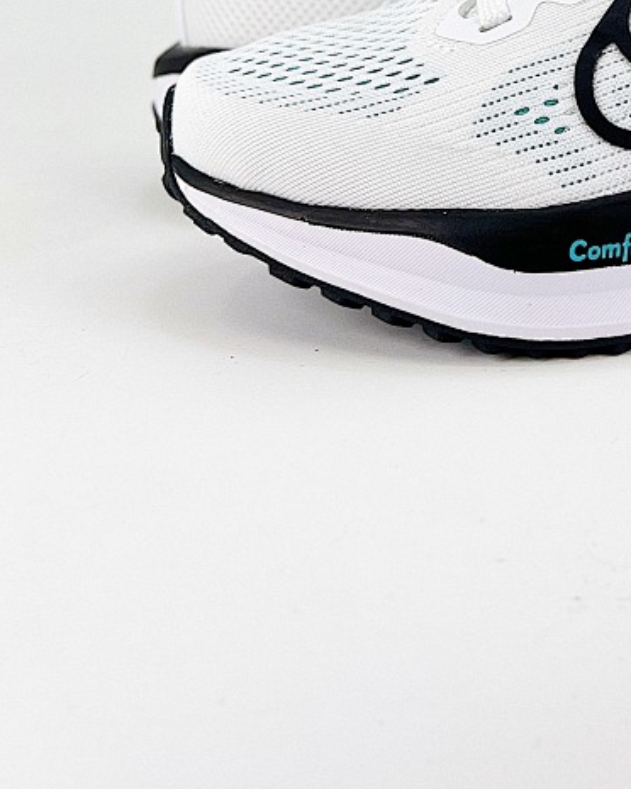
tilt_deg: -6.6
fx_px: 1377
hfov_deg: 24.3
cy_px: -58
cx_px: 678
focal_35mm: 59
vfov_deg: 29.2
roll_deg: +1.7
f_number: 1.5
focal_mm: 5.7
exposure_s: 1/1135
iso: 50
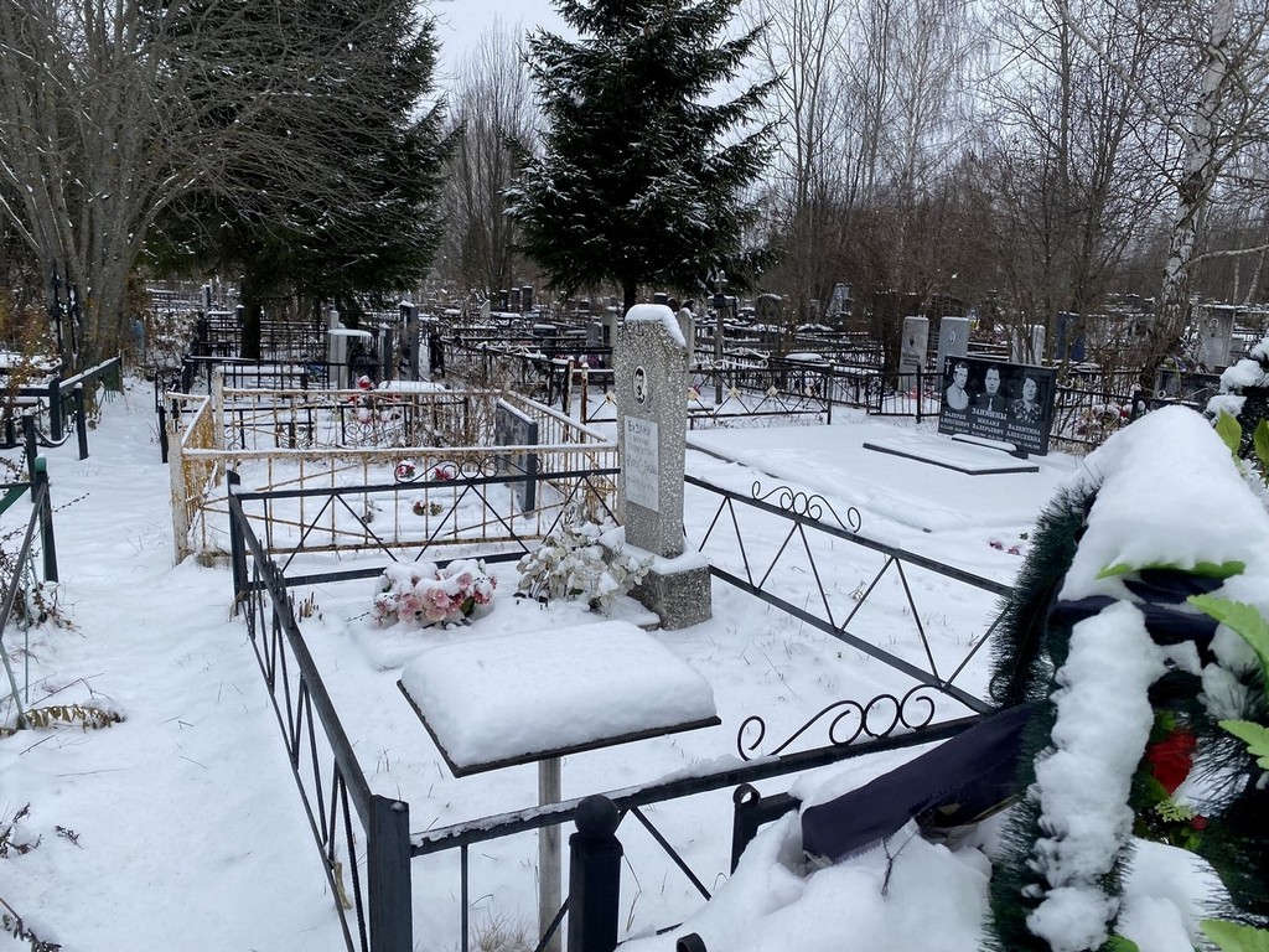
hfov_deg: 67.3
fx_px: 953
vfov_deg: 53.1
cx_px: 634
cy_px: 476
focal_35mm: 26
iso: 32
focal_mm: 4.25
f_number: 1.8
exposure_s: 1/485
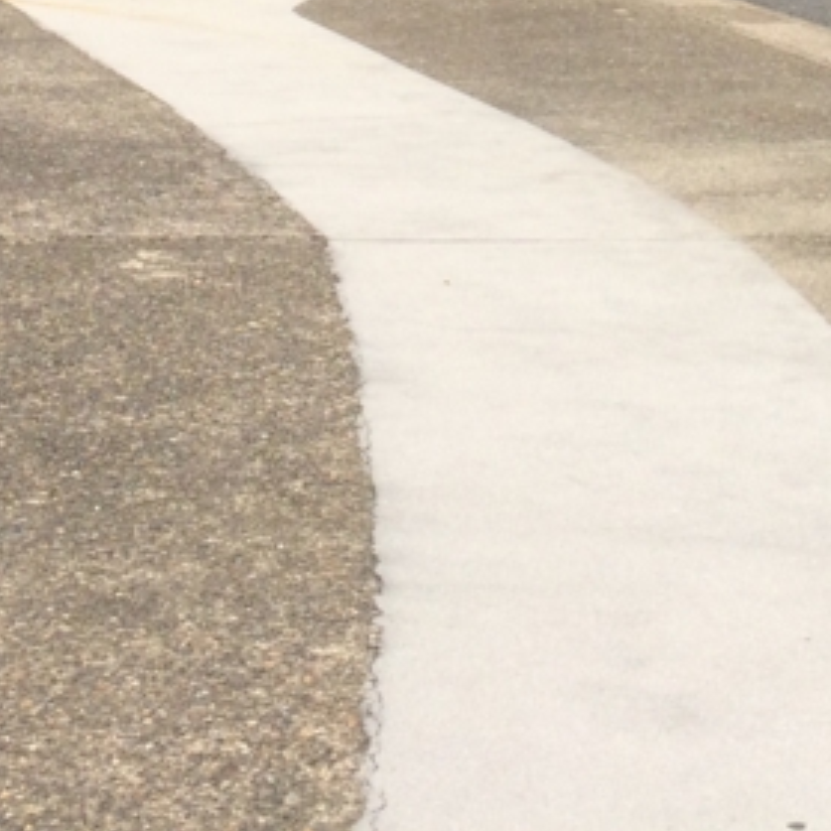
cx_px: 575
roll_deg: -1.0
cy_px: -310
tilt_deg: +1.7
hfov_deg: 18.4
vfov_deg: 17.2
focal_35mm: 94
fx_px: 2553
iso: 32
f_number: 2.2
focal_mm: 4.15
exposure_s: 1/2415
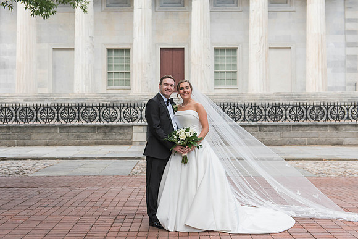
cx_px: 176
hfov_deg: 40.1
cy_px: 116
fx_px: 491
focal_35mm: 49
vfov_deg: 27.3
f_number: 4
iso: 640
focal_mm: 48
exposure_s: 1/640
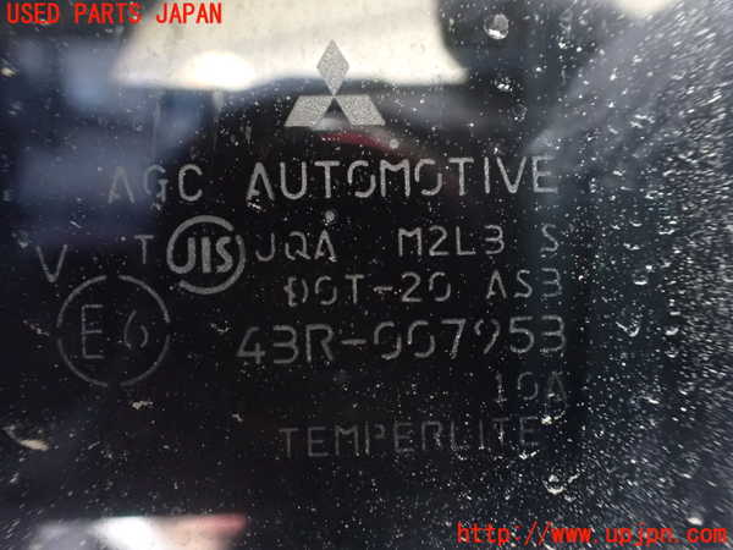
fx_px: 635
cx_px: 366
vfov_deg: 46.8
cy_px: 275
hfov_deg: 60.0
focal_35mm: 30
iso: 1600
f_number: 2.3
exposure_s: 1/15
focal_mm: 5.4
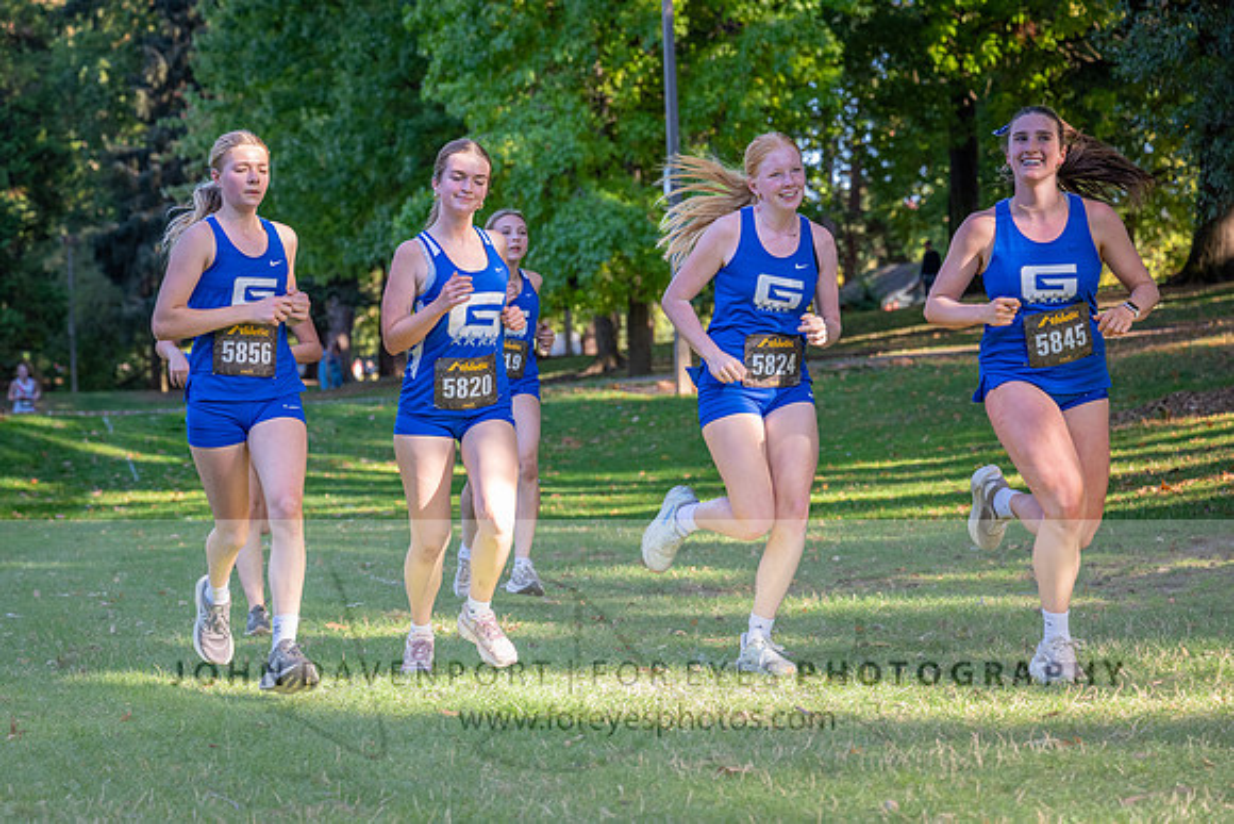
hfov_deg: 23.9
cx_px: 487
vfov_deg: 16.1
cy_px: 386
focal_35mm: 85
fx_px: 2904
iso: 900
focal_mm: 70
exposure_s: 1/800
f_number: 3.5
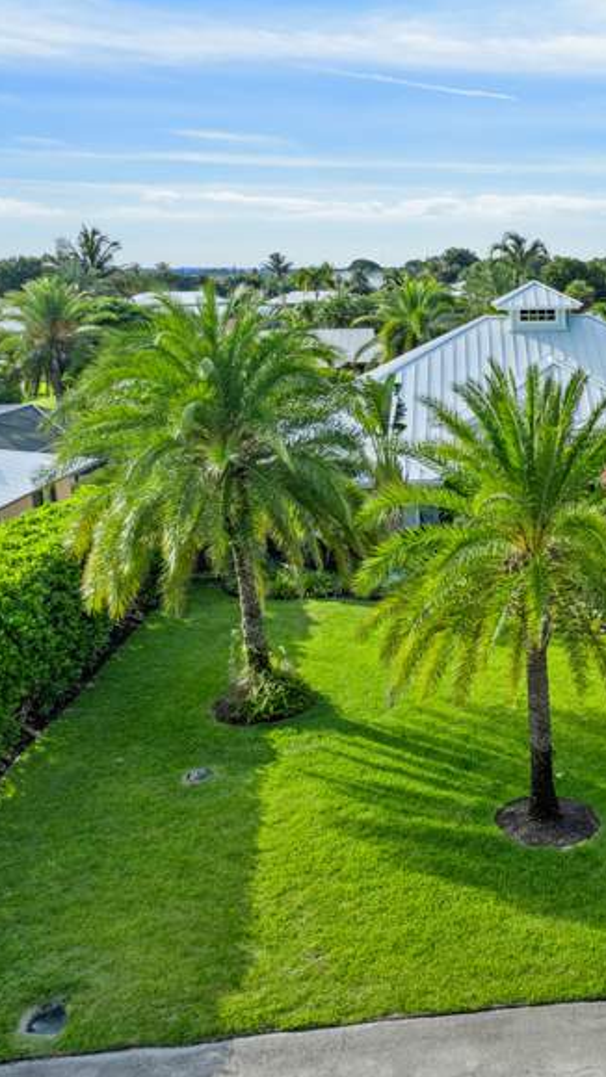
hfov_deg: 29.4
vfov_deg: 55.3
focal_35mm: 36
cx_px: 675
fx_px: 1029
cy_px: 550
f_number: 2.8
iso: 120
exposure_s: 1/1600
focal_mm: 12.29
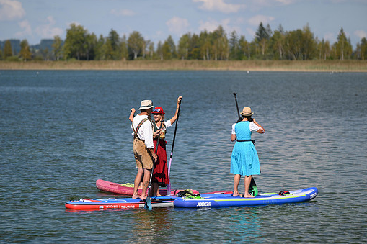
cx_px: 172
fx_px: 2323
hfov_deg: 9.0
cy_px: 135
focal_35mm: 228
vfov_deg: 6.0
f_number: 4
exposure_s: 1/1000
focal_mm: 200
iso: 200
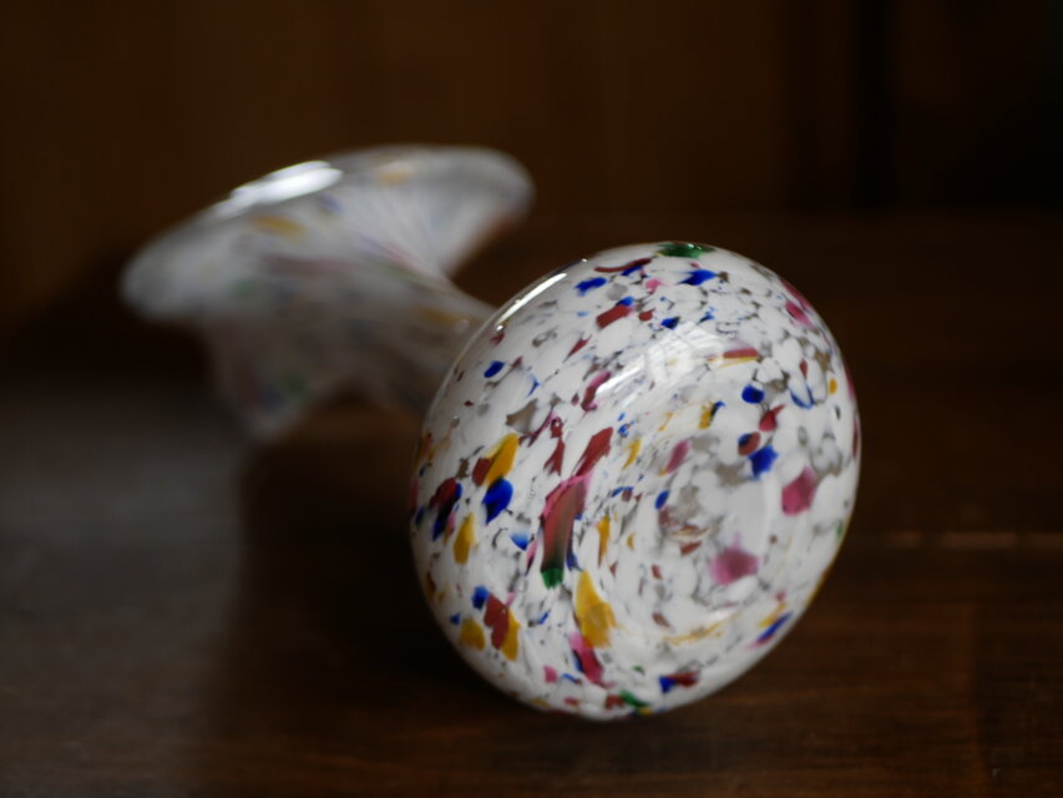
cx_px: 532
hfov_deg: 38.2
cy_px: 399
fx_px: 1536
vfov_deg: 29.1
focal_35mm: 50
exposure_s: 1/125
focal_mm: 25
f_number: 1.7
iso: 250
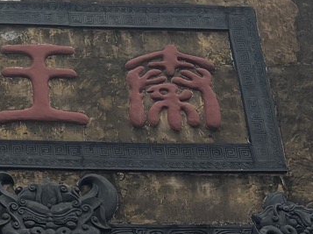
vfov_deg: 10.3
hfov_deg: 13.7
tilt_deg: +36.0
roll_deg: +0.4
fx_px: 1265
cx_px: -71
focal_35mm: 140
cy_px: -90
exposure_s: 1/5076
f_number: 1.6
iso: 50
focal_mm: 5.96
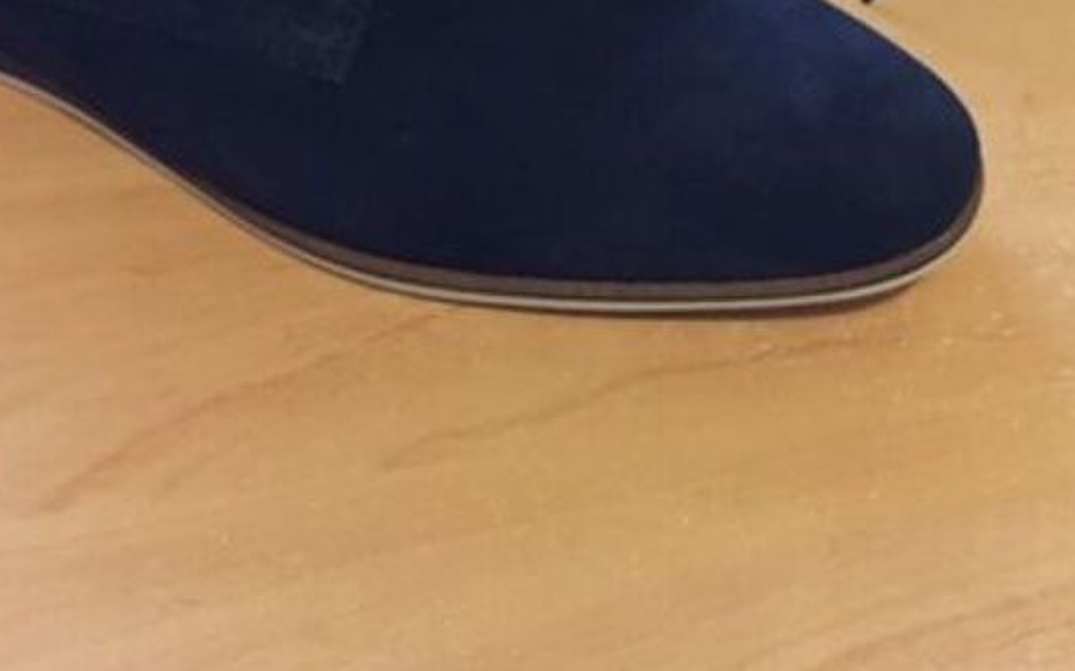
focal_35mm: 58
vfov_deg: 21.7
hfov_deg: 34.9
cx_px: 663
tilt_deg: -53.0
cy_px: 43
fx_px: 1699
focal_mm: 4.15
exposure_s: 1/17
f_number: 2.2
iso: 640
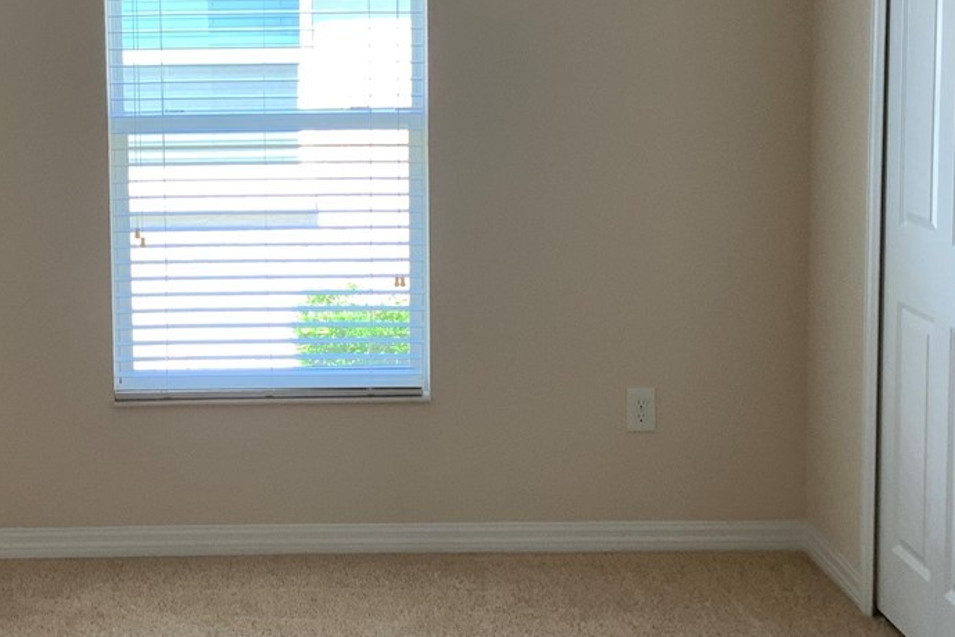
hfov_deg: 28.5
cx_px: 263
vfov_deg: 19.4
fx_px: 1858
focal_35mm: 70
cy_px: 206
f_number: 1.8
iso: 40
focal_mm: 3
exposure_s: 1/60
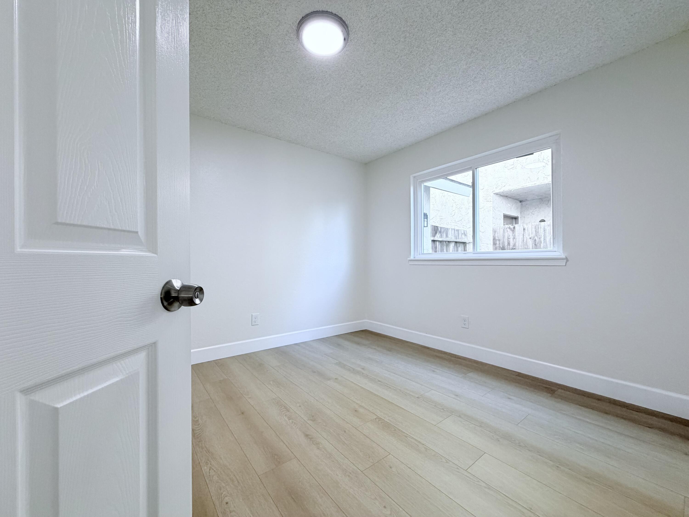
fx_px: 279
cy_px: 258
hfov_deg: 102.1
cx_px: 344
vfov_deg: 85.7
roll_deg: +0.8
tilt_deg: +0.0
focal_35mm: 14
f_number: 2.2
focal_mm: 2.22
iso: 250
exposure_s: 1/120
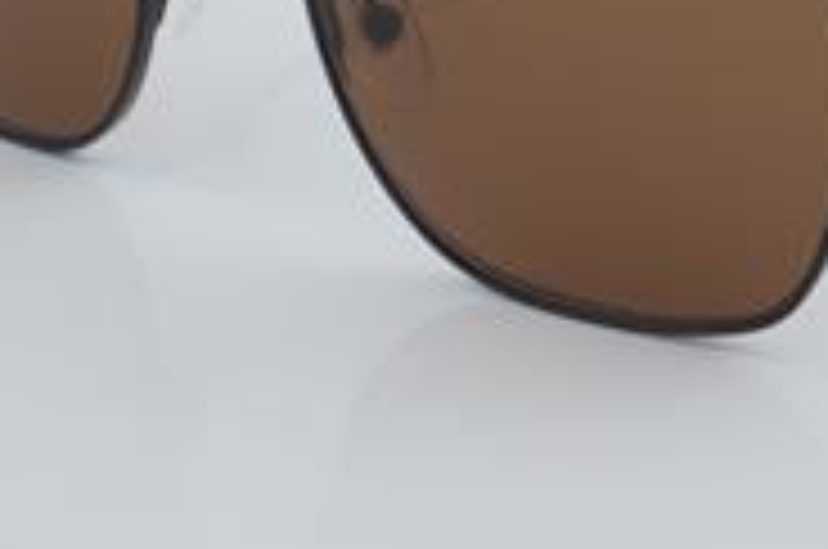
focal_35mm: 163
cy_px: -9
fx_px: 3742
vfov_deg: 8.3
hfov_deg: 12.6
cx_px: 567
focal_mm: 50
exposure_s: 1/4
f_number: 32
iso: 100
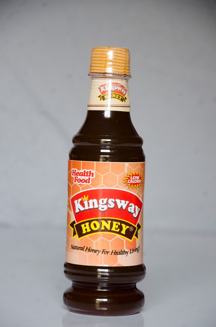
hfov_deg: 8.7
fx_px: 1424
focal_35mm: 158
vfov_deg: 13.1
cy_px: 164
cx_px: 108
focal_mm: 105
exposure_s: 1/80
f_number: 5.6
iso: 1000
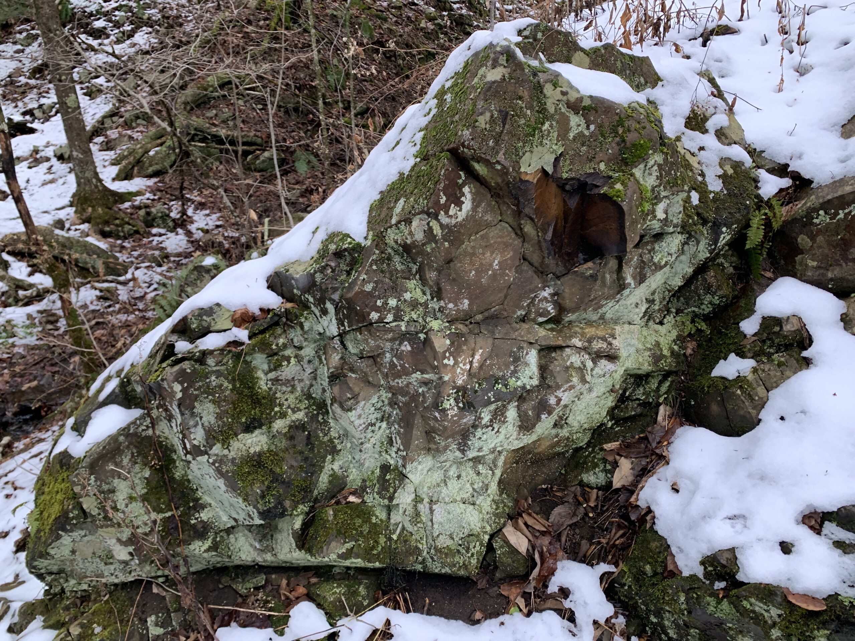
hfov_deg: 67.3
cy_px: 320
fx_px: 642
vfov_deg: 53.1
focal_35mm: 26
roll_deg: +3.6
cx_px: 428
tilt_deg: -23.0
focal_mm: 4.25
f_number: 1.8
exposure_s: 1/60
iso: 160
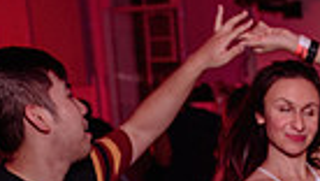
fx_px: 951
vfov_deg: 9.8
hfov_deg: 17.1
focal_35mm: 112
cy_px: 411
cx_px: 494
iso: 800
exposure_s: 1/60
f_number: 3.2
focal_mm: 24
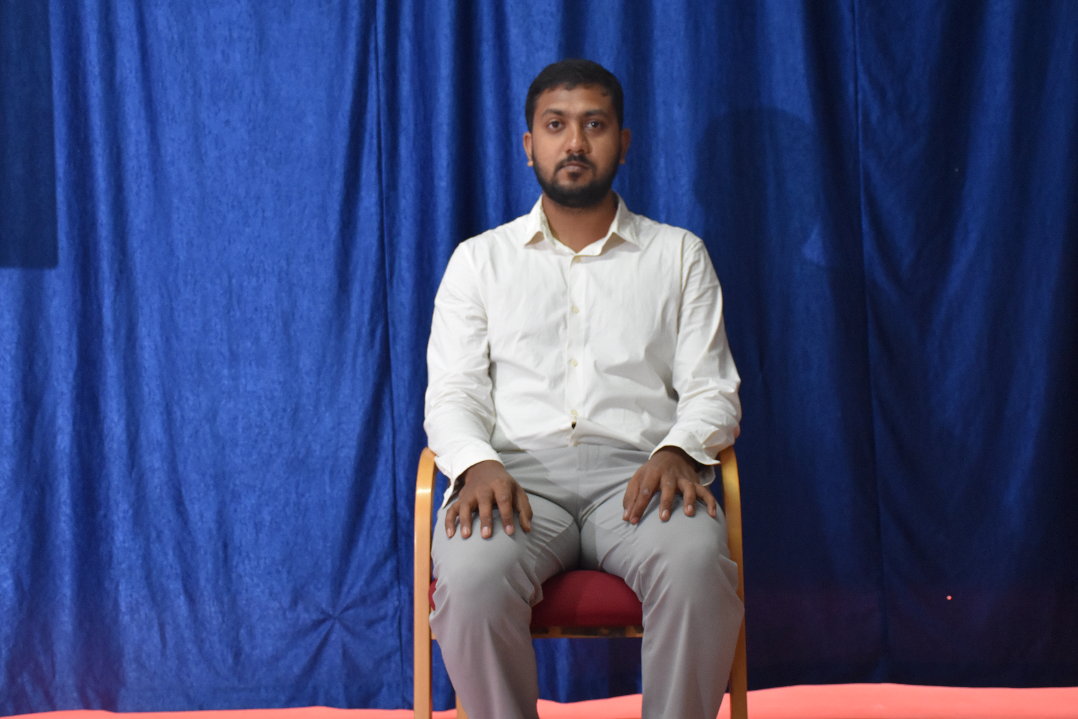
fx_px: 1572
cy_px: 360
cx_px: 539
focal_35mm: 52
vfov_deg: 25.8
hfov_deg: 37.9
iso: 2000
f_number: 4.2
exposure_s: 1/125
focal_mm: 35
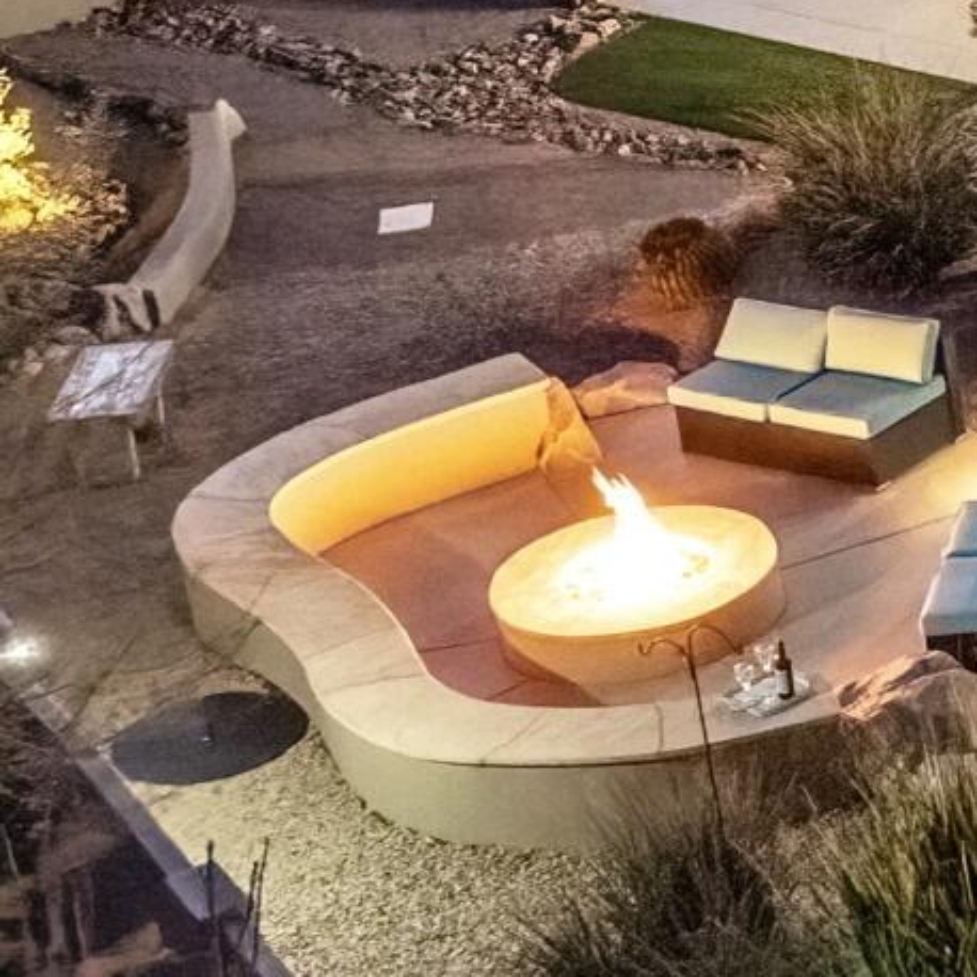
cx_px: 2620
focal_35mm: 139
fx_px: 4439
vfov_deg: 12.4
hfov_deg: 10.2
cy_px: 62
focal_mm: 12.29
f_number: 2.8
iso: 800
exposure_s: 1/10
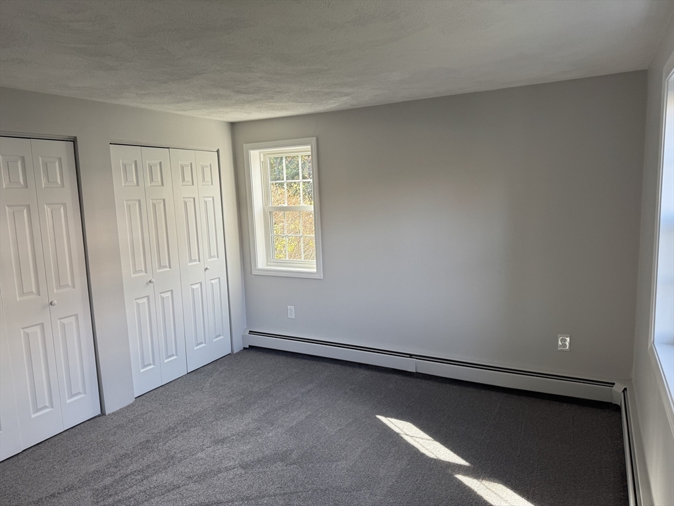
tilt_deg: -8.3
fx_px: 467
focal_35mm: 24
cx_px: 337
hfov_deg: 71.6
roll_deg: +2.4
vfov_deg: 56.8
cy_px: 253
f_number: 1.78
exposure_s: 1/120
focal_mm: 6.76
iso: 100
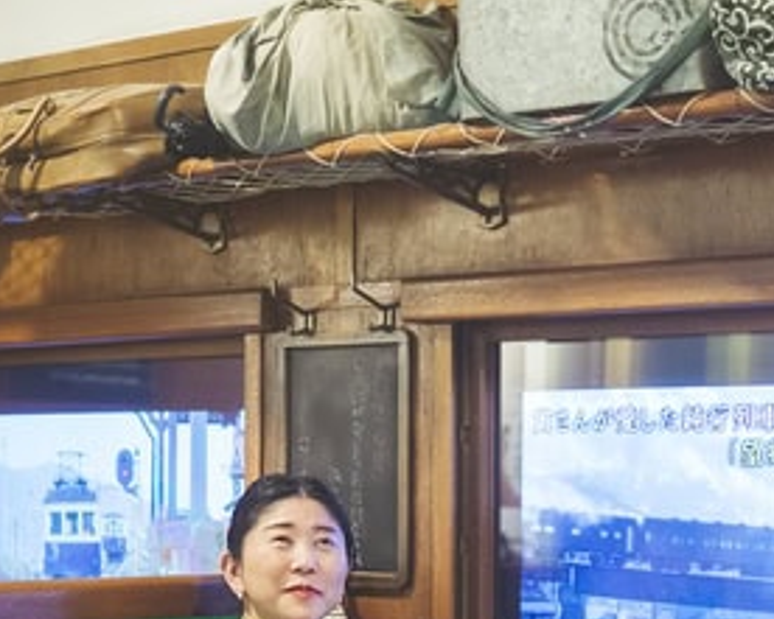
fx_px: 2452
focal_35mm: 107
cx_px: 398
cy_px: 560
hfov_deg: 17.9
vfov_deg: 14.3
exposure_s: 1/80
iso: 1250
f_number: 1.8
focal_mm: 35
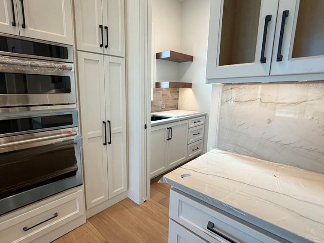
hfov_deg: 84.1
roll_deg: +0.0
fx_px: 178
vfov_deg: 68.7
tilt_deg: -9.5
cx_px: 138
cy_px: 122
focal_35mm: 19
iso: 200
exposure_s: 1/120
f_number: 2.2
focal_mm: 2.22
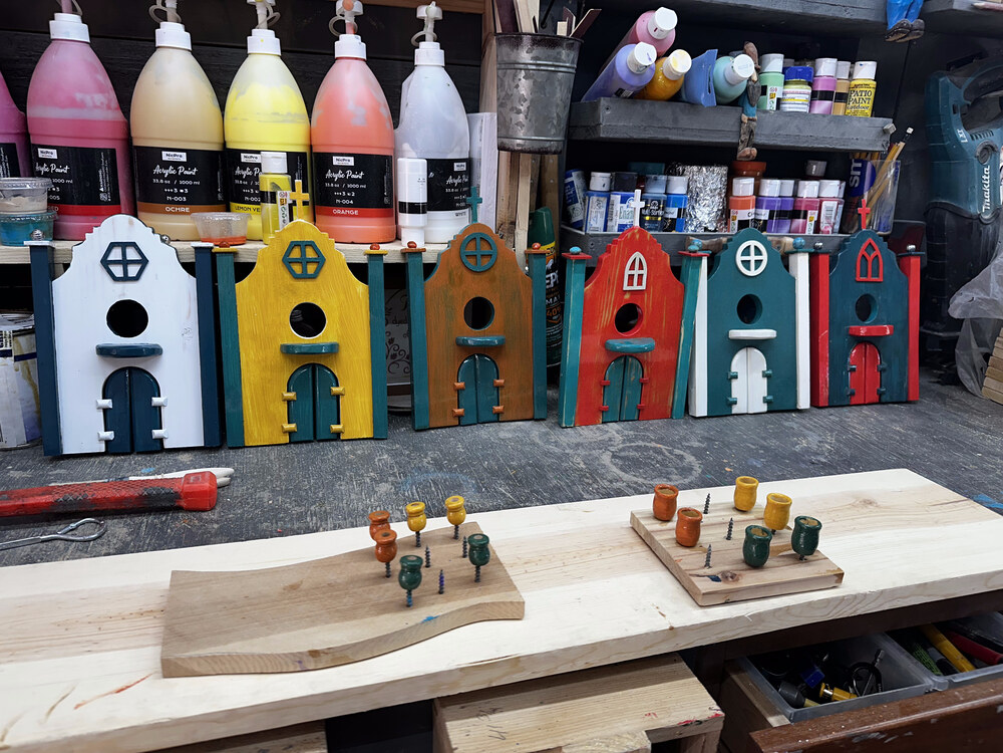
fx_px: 695
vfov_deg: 56.8
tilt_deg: -17.8
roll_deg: -3.1
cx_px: 502
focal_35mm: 24
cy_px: 376
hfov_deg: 71.6
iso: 64
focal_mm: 6.86
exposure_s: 1/135
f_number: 1.78
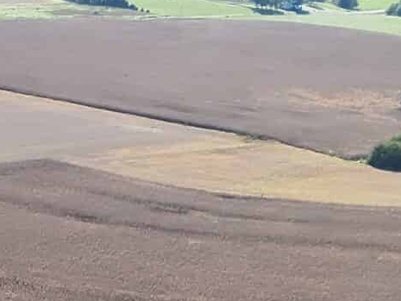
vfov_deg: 9.8
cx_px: -512
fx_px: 1530
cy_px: 747
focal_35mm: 132
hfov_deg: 12.3
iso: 160
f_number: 1.7
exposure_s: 1/2500
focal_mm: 6.72
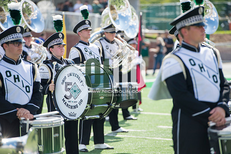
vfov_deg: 6.9
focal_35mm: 200
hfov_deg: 10.3
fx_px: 1283
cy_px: 77
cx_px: 116
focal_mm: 200
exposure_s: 1/1000
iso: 200
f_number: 4.5
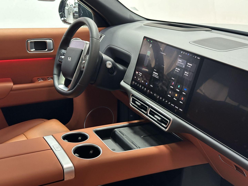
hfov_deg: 39.7
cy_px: 93
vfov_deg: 30.3
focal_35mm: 48
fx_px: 344
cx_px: 124
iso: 320
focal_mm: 6.86
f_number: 1.78
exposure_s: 1/33
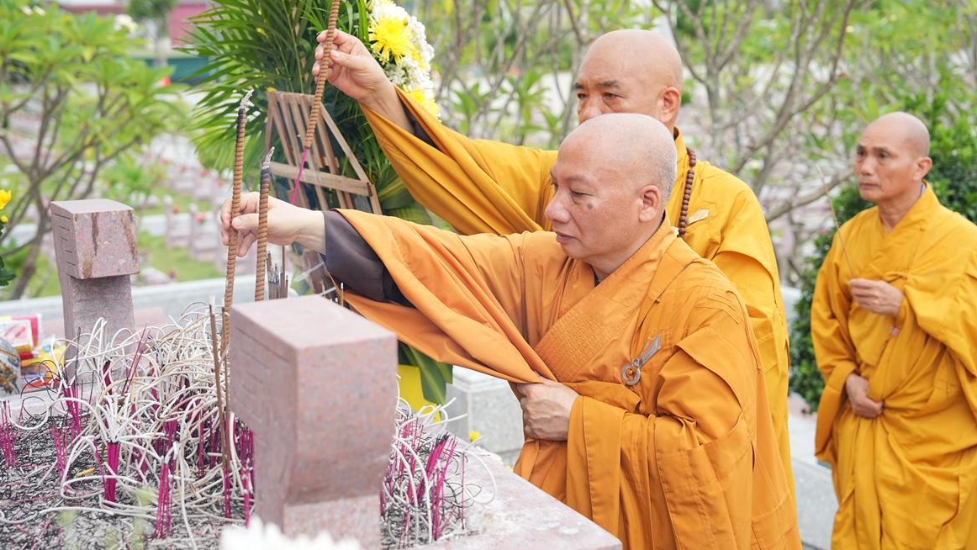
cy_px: 241
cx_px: 489
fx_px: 1373
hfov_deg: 39.2
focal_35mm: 53
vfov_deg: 22.6
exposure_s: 1/250
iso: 125
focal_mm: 49
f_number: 4
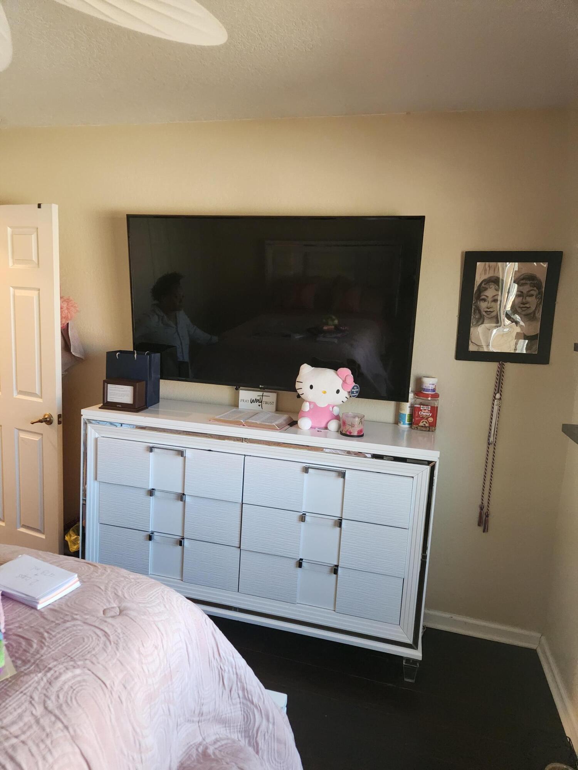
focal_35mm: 23
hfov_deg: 58.9
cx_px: 289
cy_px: 385
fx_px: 512
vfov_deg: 73.9
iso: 1000
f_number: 1.8
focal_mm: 5.4
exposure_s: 1/120
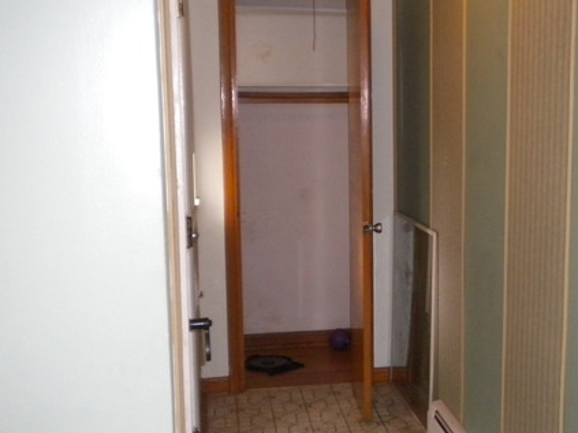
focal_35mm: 53
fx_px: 885
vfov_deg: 27.5
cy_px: 232
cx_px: 424
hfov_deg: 35.5
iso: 400
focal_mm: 6.3
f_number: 3.1
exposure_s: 1/30
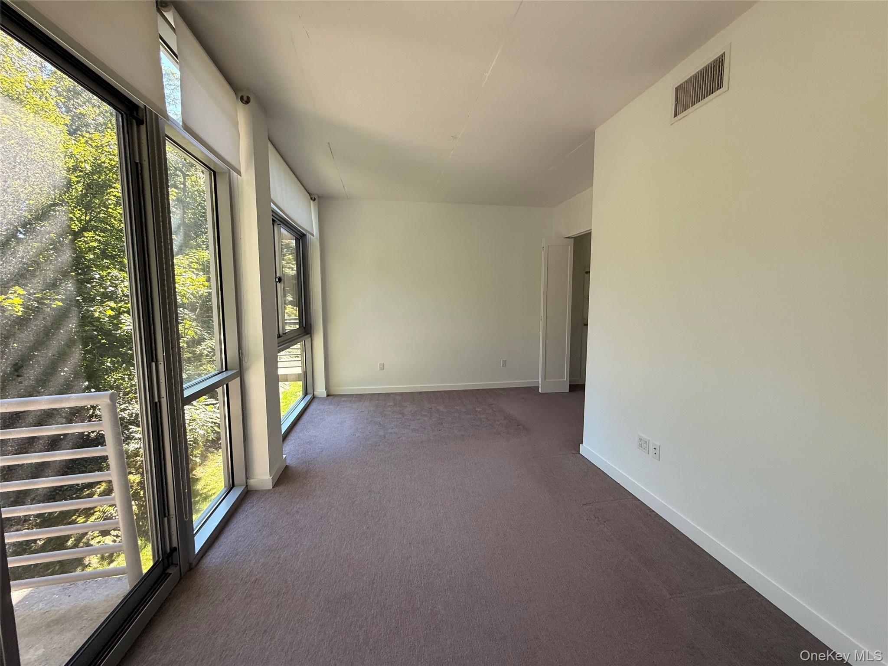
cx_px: 444
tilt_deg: -4.3
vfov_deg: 85.7
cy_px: 333
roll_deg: +0.4
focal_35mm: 14
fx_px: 359
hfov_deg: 102.1
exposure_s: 1/99
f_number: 2.2
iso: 80
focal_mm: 2.22
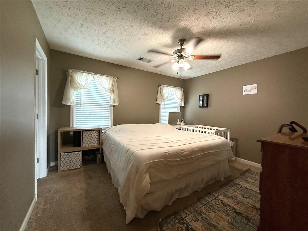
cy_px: 116
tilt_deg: -1.5
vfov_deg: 85.7
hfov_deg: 102.1
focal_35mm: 14
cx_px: 154
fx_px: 125
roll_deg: -1.6
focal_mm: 2.22
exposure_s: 1/60
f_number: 2.2
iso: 500
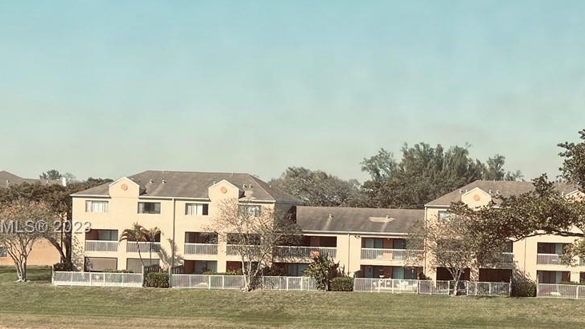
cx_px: 475
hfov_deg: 32.8
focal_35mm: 62
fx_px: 962
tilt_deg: +0.7
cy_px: 228
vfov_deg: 19.3
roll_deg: -2.0
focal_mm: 5.7
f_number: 1.5
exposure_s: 1/2994
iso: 50
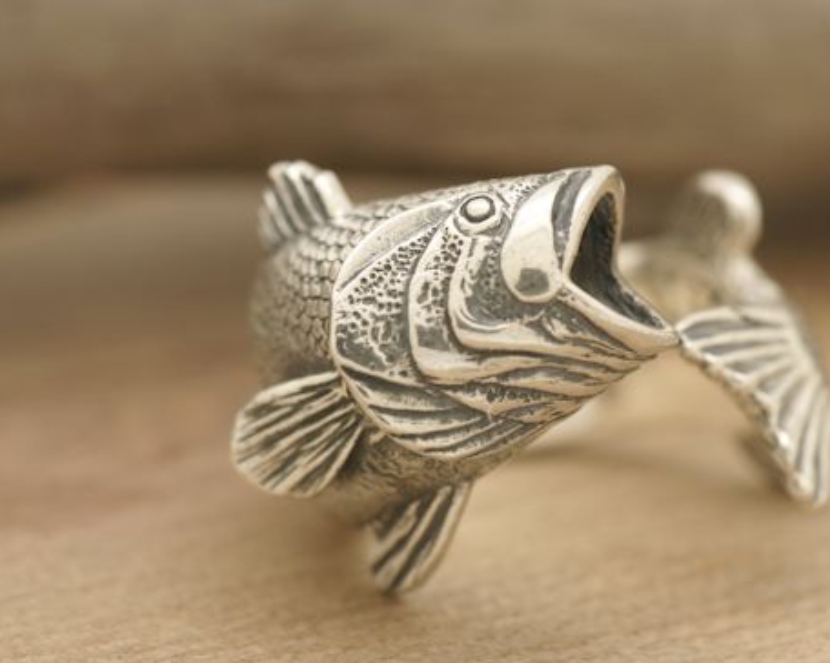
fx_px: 4172
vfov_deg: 9.1
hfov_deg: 11.4
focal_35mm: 170
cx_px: 439
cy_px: 332
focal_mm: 100
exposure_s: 1/250
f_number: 7.1
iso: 800
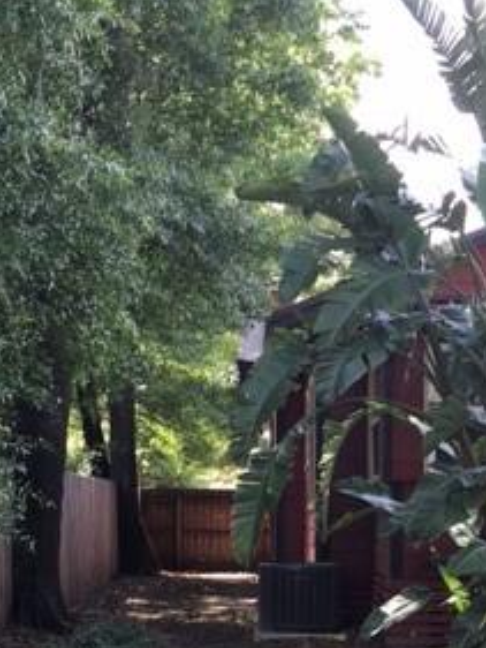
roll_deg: -0.3
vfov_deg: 27.9
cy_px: 623
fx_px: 1235
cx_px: 316
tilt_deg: -2.3
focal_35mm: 66
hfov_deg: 22.2
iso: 25
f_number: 2.2
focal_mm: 4.15
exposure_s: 1/120
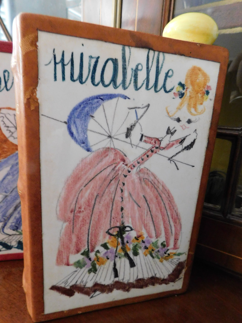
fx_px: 214
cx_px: 121
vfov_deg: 73.9
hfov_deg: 58.9
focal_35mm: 23
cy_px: 162
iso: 800
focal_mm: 4
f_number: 3
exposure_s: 1/8
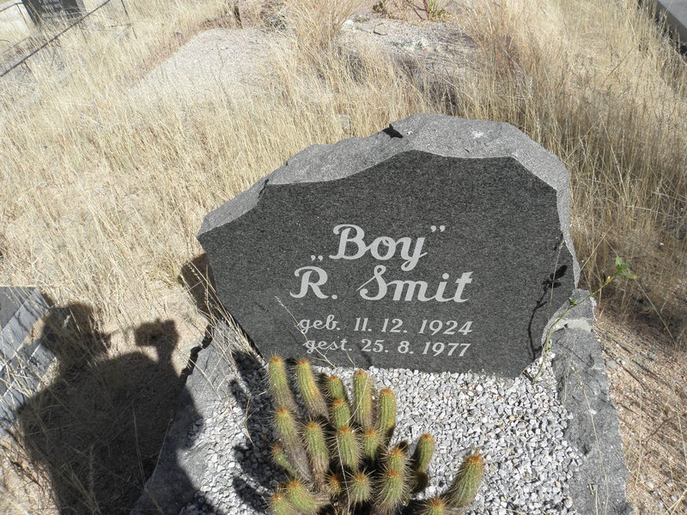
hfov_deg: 67.3
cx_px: 344
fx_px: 516
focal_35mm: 26
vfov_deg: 53.1
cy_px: 258
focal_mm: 4.6
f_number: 5.6
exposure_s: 1/250
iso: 64
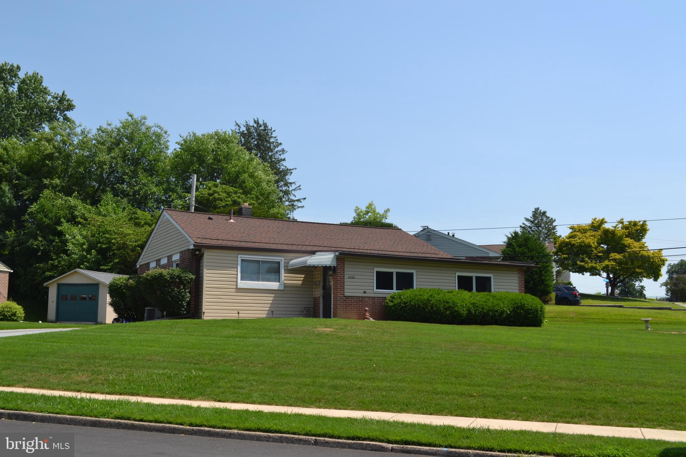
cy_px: 228
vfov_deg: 34.2
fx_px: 743
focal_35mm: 39
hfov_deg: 49.6
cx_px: 343
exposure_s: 1/200
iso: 100
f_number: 9
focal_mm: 26
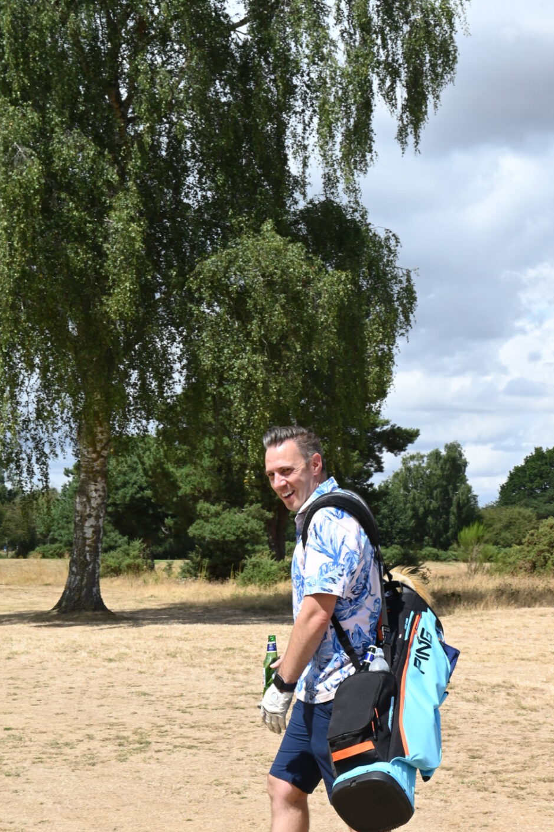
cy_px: 560
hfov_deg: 19.4
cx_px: 323
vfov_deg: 28.7
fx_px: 1618
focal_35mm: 70
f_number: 18
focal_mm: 48
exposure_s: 1/100
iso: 200
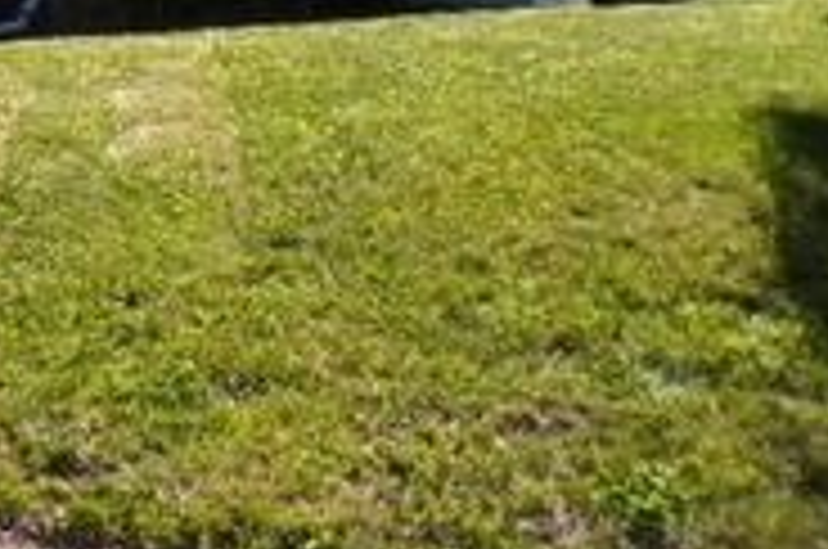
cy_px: -245
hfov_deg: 26.5
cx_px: -153
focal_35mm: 68
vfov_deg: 18.0
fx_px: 1561
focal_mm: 4.3
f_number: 4.4
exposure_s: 1/320
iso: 100
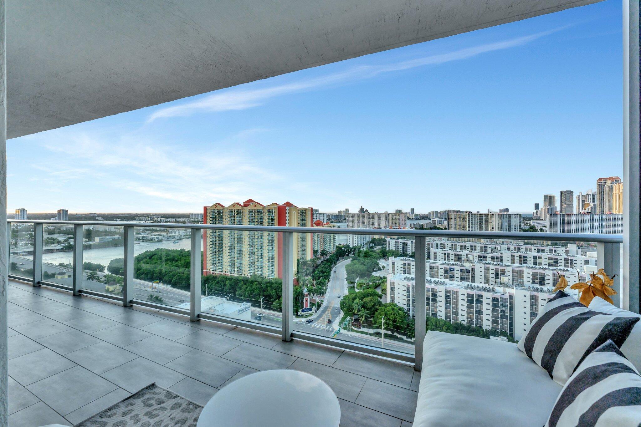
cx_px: 320
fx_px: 263
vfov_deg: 78.1
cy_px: 214
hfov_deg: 101.2
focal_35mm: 15
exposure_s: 1/250
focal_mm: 14.8
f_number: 8
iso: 500
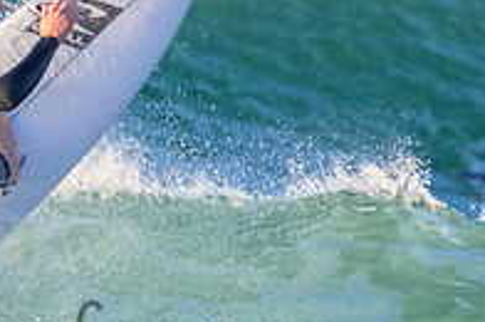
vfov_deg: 0.4
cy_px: 270
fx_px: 42838
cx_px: 154
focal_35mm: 3185
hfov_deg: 0.6
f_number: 11
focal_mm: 800
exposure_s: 1/1000
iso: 5000
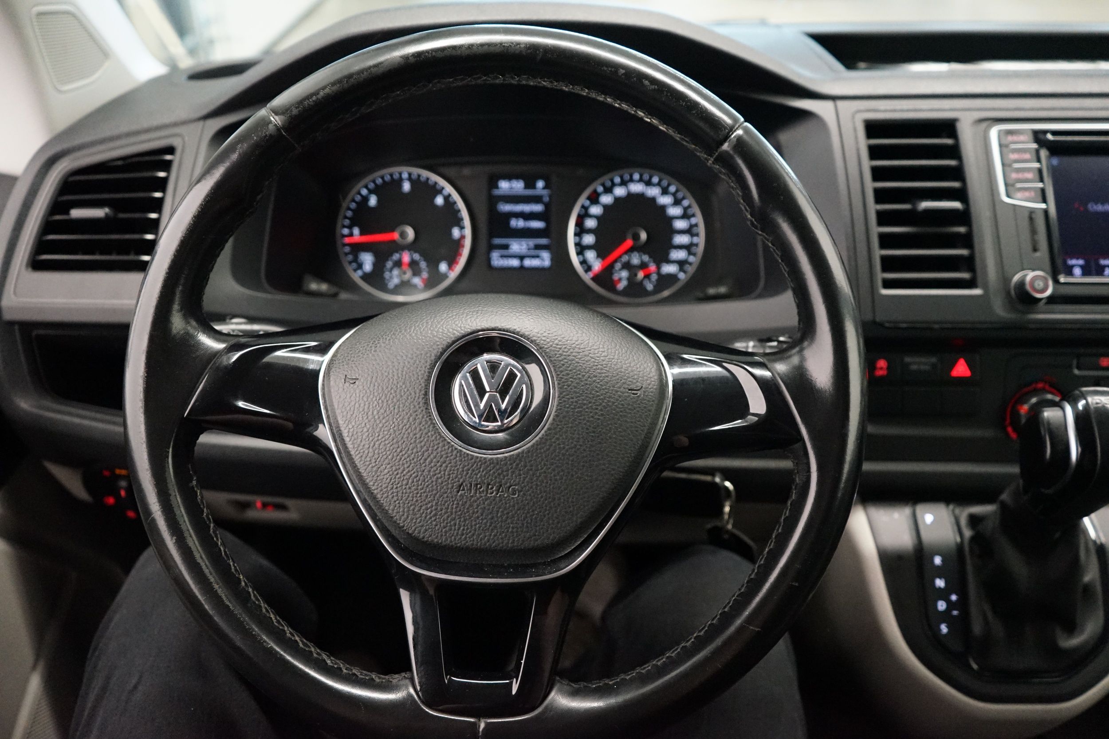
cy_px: 370
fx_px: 863
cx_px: 554
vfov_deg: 46.4
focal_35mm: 28
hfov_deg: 65.5
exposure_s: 1/160
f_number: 3.5
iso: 6400
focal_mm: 28
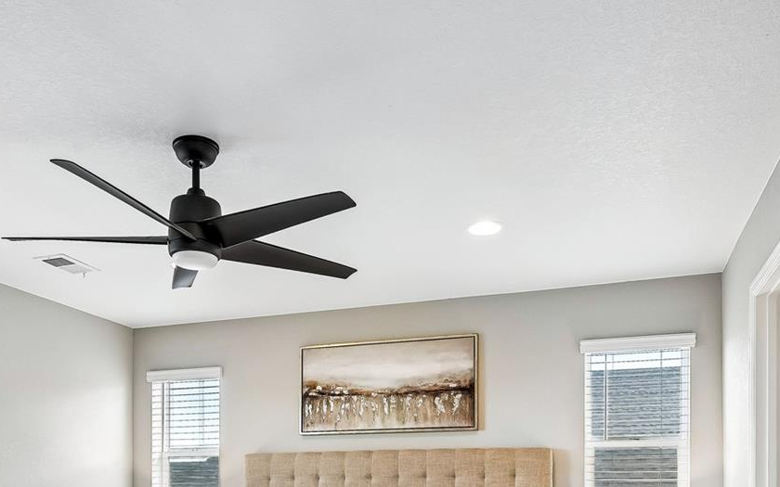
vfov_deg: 34.2
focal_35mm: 34
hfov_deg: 56.5
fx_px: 722
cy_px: 480
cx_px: 336
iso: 400
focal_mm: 17.5
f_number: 10
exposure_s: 1/50
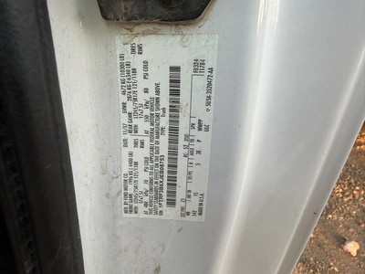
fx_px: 253
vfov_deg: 56.8
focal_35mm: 24
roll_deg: +0.4
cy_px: 137
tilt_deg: -25.9
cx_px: 182
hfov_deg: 71.6
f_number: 2.2
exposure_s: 1/121
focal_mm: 2.22
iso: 160
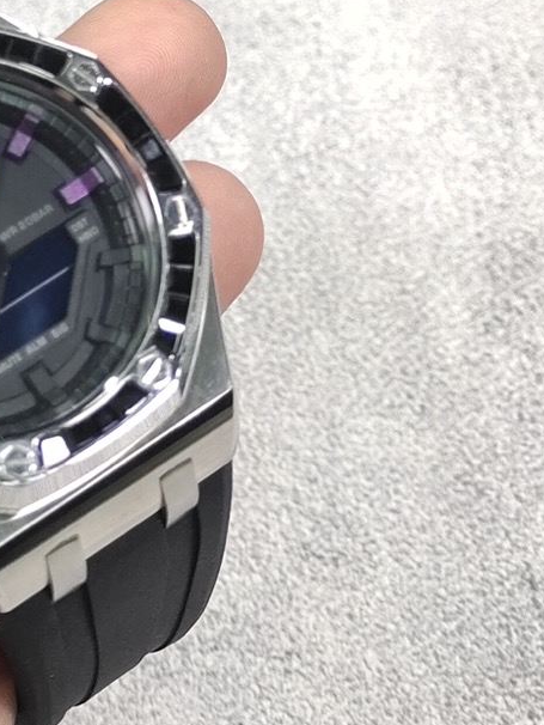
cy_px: 255
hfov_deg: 11.1
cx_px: -24
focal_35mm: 132
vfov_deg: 14.9
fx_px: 2764
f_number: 2.08
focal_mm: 7.55
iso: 90
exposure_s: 1/100
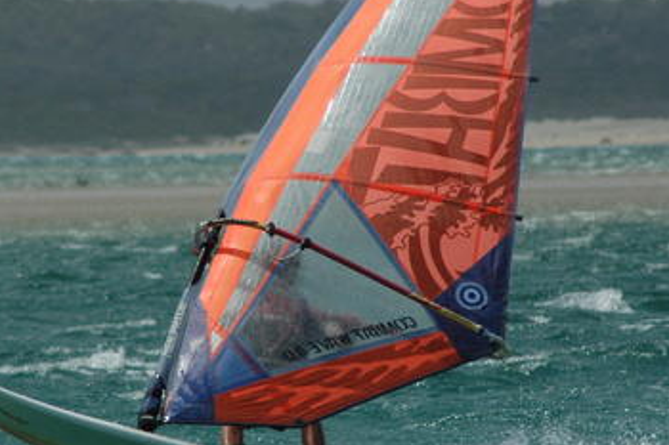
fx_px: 17942
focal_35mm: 966
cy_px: 283
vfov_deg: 1.4
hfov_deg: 2.1
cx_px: 243
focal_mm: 300
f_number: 8
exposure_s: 1/3000
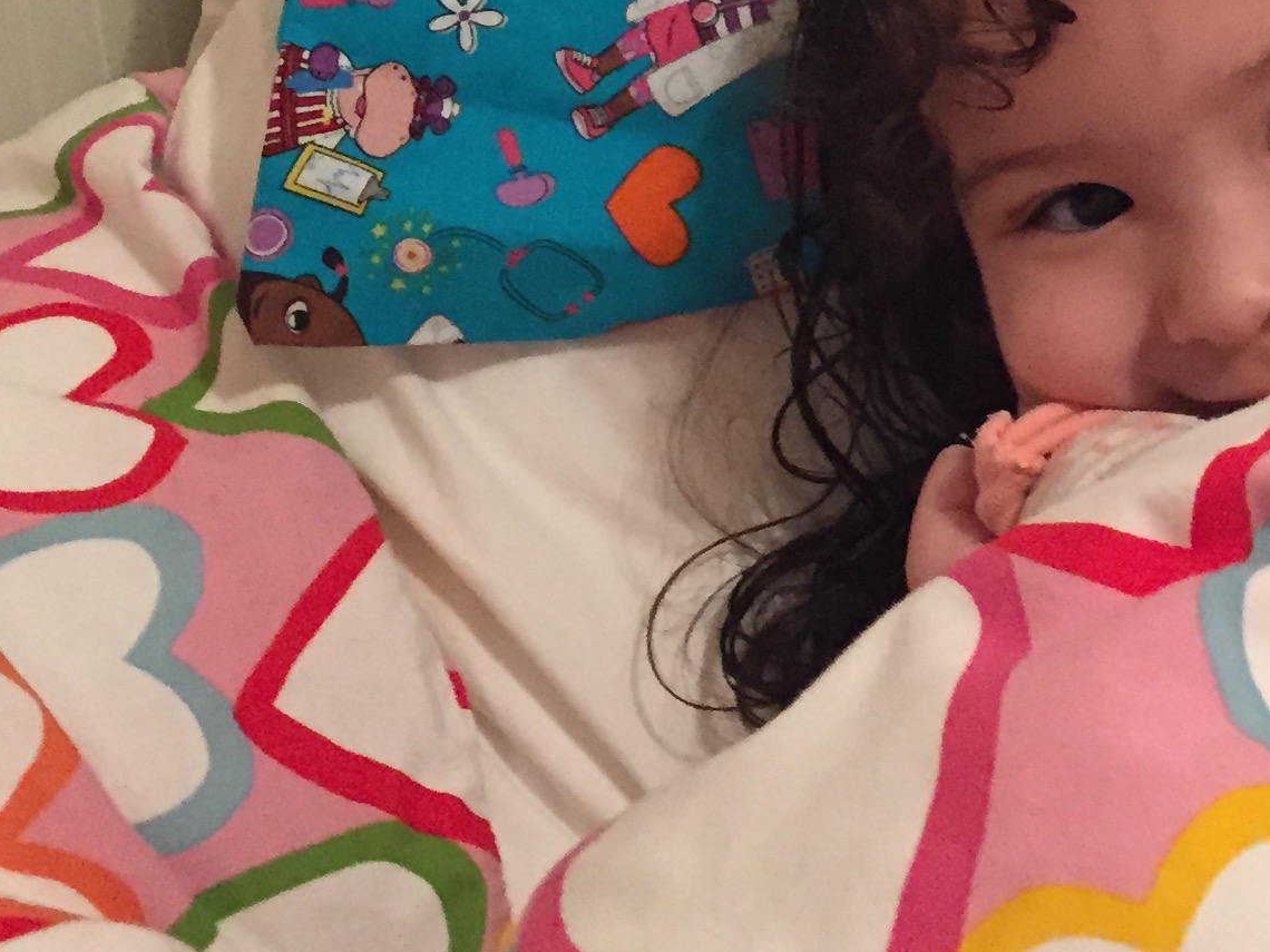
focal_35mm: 83
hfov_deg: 22.4
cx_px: 1366
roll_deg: -1.2
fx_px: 3045
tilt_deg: -22.0
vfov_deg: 17.3
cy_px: -57
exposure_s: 1/30
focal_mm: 4.15
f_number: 2.2
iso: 250
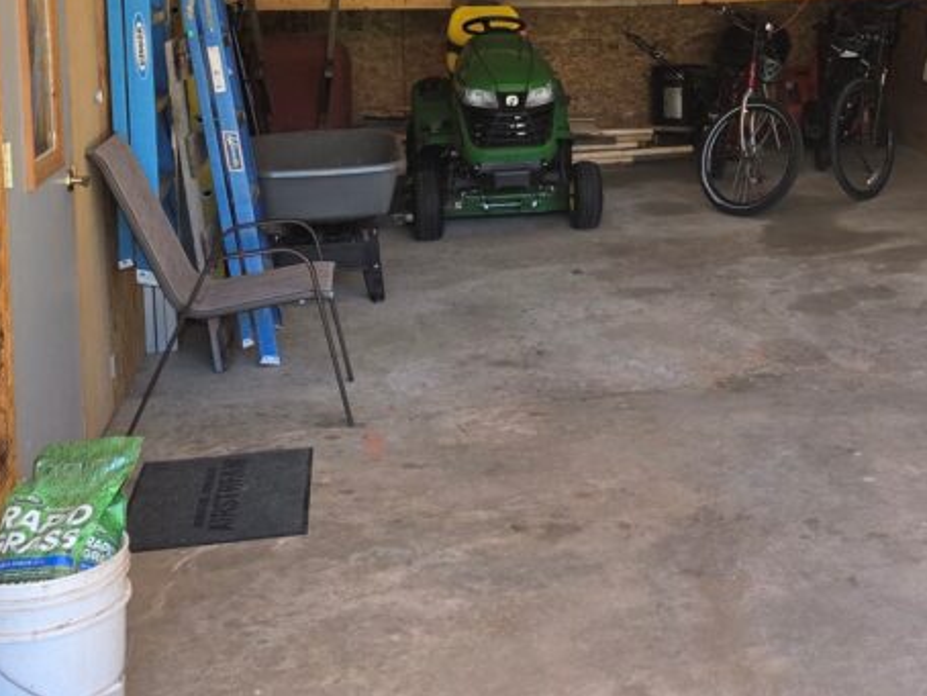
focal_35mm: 54
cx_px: 777
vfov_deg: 26.0
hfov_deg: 34.2
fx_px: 1447
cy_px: 47
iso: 64
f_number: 1.7
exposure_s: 1/180
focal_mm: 6.3
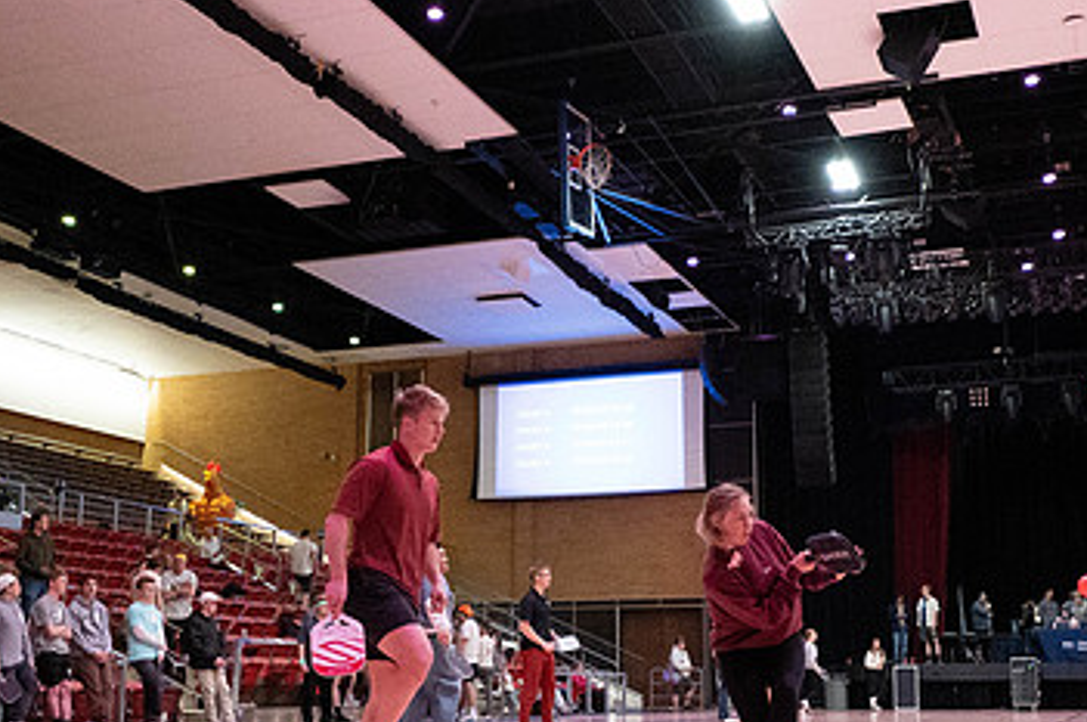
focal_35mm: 48
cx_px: 586
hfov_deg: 41.1
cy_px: 405
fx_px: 1447
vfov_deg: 28.0
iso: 12800
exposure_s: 1/1000
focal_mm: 24
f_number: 2.8
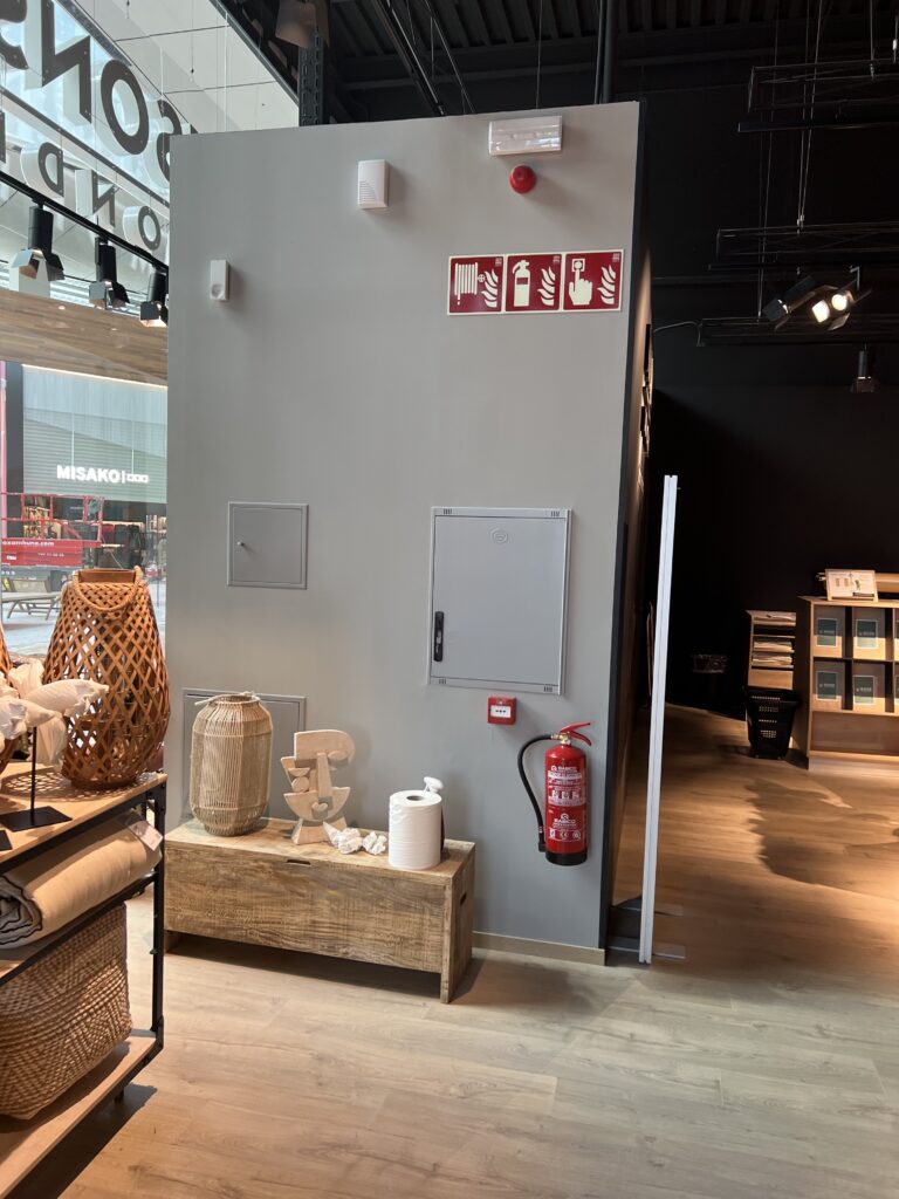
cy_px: 600
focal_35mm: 26
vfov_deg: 67.3
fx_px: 900
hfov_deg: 53.1
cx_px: 450
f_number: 1.5
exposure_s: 1/100
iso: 80
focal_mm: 5.7
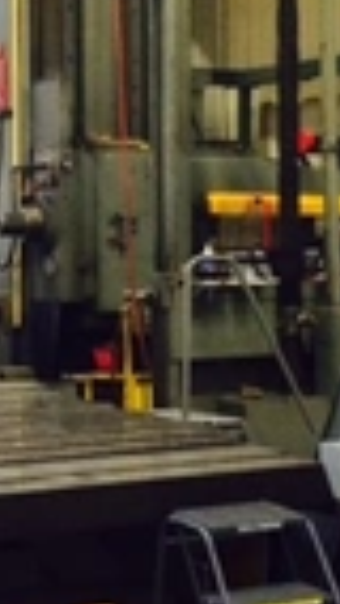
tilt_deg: -0.2
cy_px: 204
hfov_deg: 13.6
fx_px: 1425
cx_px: 128
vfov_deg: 23.8
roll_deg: +0.5
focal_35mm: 89
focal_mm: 4.15
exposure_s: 1/30
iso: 200
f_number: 2.2
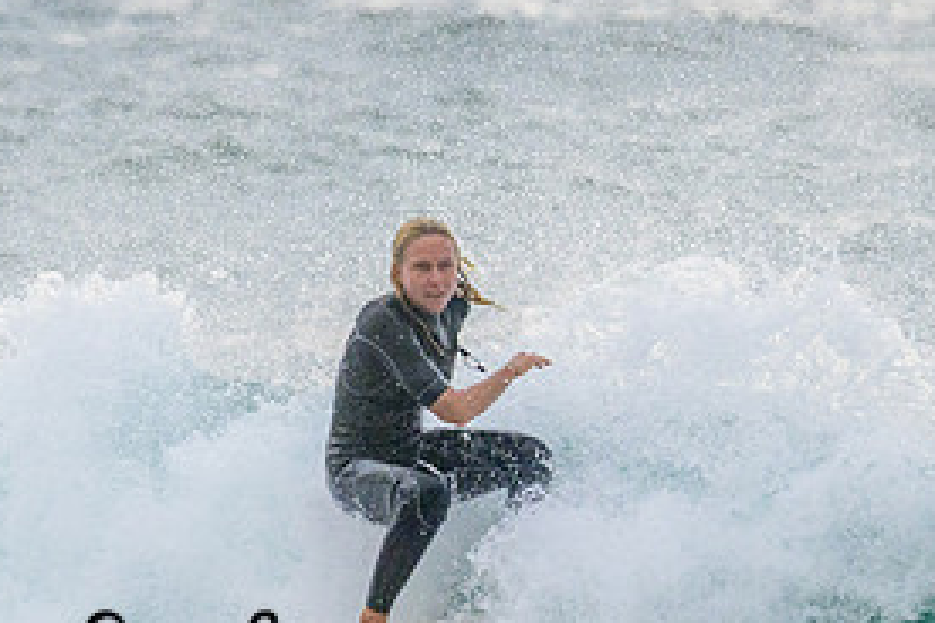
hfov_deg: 1.3
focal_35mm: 1622
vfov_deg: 0.8
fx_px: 42124
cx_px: 540
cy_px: 499
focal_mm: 560
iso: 1400
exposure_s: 1/2000
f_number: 11
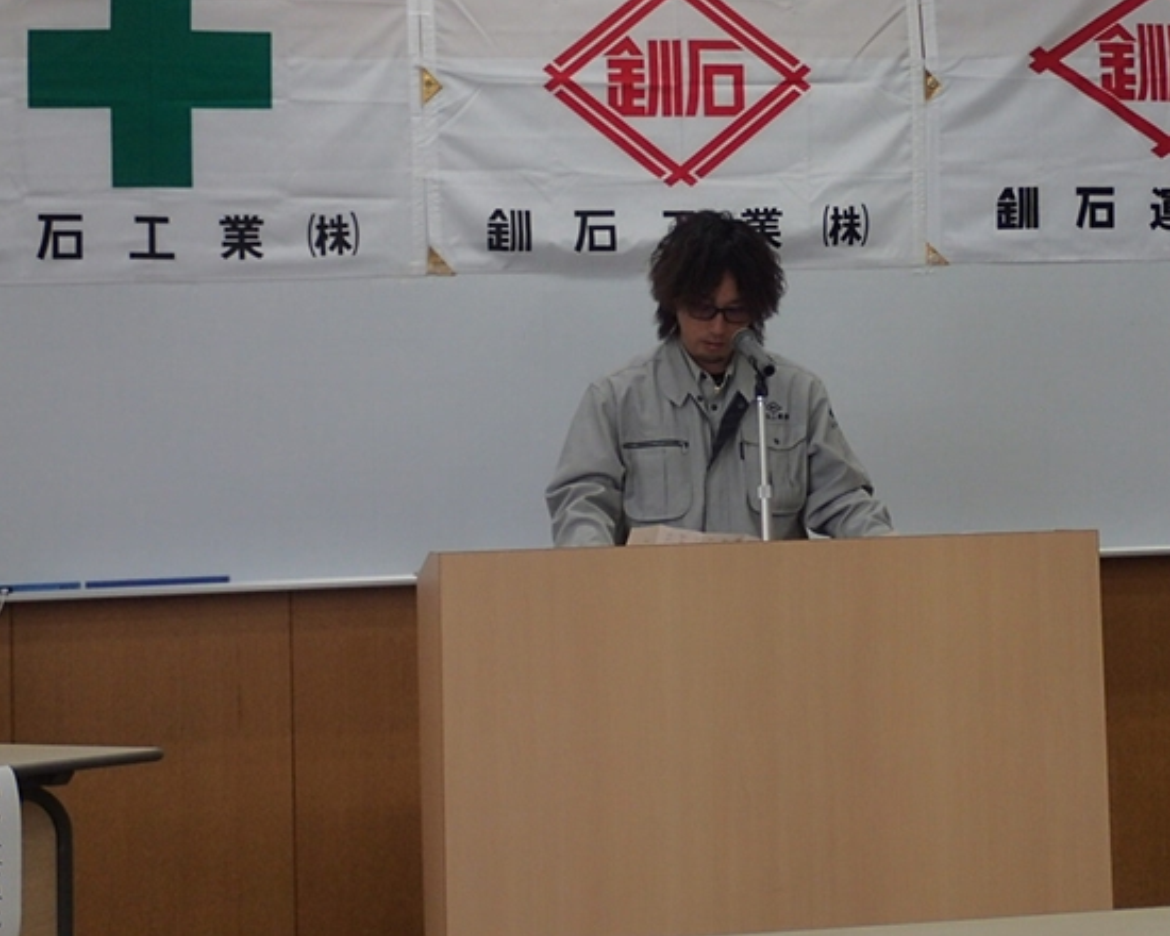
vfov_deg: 18.9
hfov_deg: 23.5
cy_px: 315
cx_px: 721
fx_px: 2805
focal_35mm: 81
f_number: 3.5
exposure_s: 1/80
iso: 200
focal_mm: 10.29
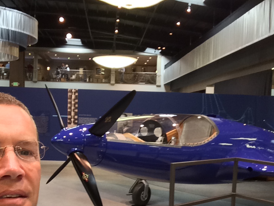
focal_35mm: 47
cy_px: 143
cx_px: 106
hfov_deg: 40.2
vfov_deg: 30.6
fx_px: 372
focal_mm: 2.15
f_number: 2.4
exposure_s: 1/30
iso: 200
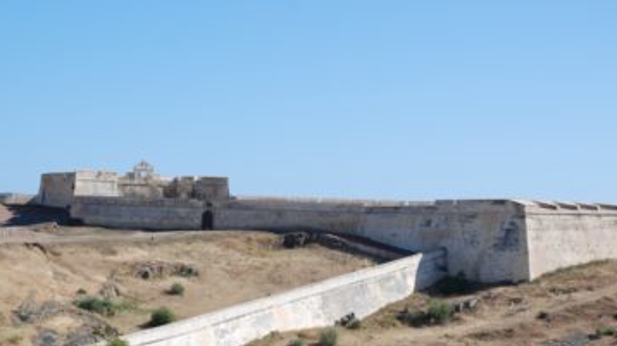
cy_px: 216
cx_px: 246
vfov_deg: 13.7
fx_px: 1439
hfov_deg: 24.2
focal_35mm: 88
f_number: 8
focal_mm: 40
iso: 100
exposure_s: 1/250
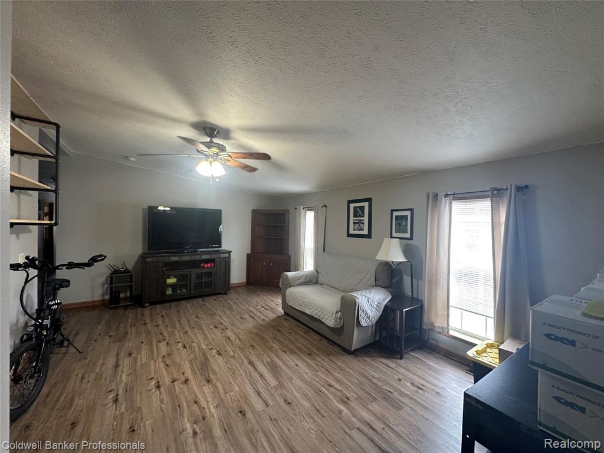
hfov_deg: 102.1
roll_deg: -0.9
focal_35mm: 14
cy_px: 226
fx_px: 244
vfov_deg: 85.7
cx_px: 302
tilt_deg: +0.1
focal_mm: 2.22
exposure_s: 1/60
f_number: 2.2
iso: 200
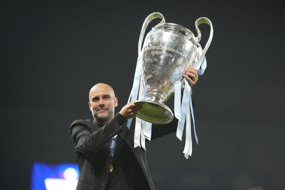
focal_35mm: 135
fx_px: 1069
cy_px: 95
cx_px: 142
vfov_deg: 10.2
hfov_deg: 15.2
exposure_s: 1/1250
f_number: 2.2
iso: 1250
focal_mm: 135
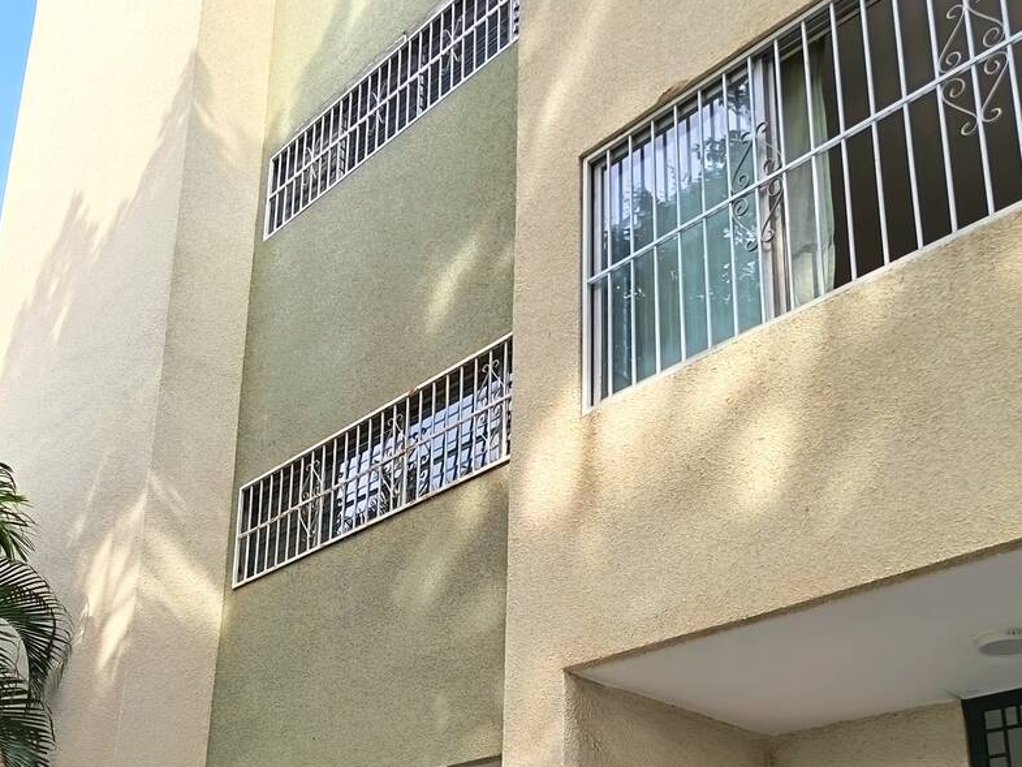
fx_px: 1299
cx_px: 436
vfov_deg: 31.7
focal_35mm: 44
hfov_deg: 42.8
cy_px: 652
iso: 102
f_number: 1.75
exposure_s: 1/156
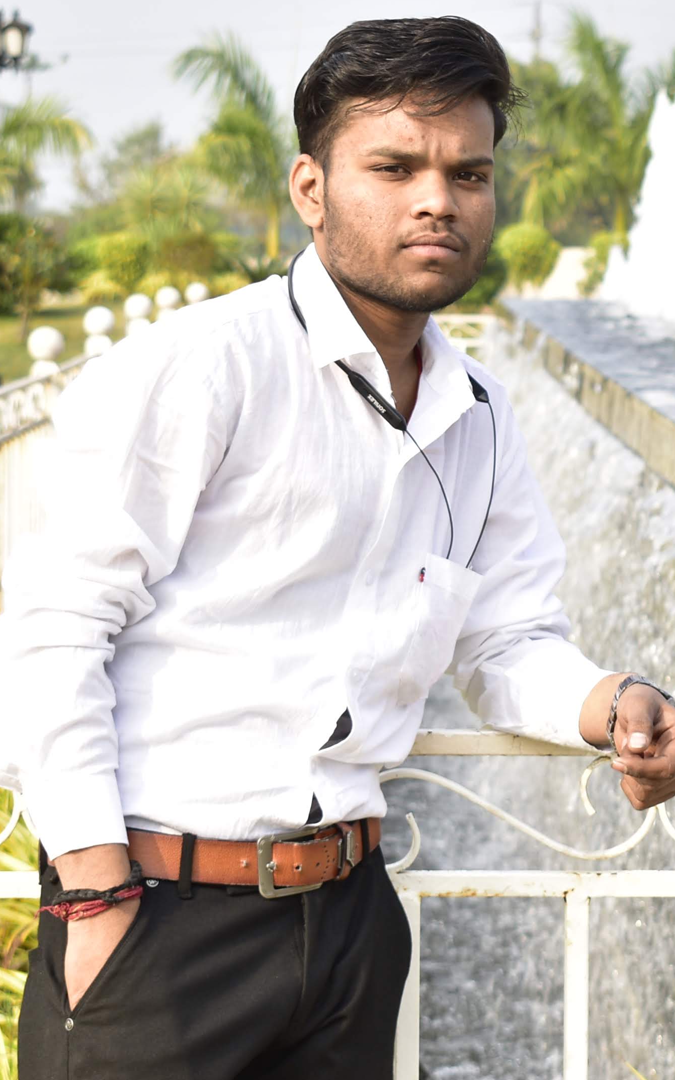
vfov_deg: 14.5
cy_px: 341
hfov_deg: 9.0
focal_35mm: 144
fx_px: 4240
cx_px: 749
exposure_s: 1/100
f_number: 5
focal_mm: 45
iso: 100
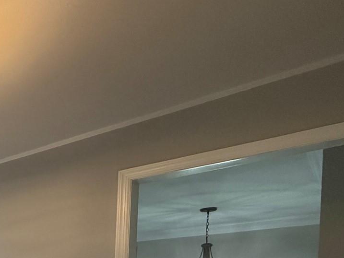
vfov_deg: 30.3
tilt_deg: -1.3
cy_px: 315
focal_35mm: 40
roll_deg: -1.4
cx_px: -142
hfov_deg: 31.1
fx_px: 398
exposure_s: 1/120
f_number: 2.2
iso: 160
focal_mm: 2.22
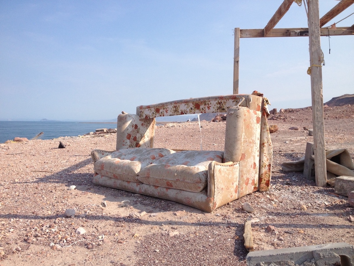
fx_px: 358
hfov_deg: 52.6
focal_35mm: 35
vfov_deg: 40.7
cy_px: 133
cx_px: 177
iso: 50
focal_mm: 4.28
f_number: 2.4
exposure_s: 1/2045
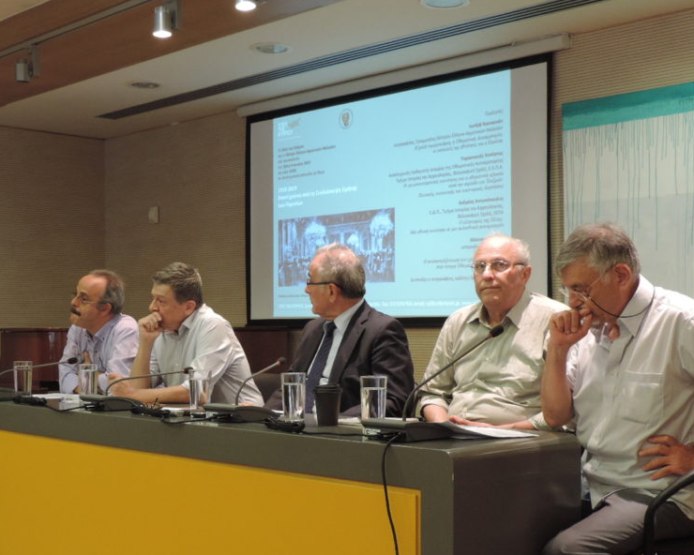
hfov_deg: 34.6
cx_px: 283
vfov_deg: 28.0
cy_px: 356
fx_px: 1109
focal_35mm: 54
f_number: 3.3
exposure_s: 1/25
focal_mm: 7.1
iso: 400
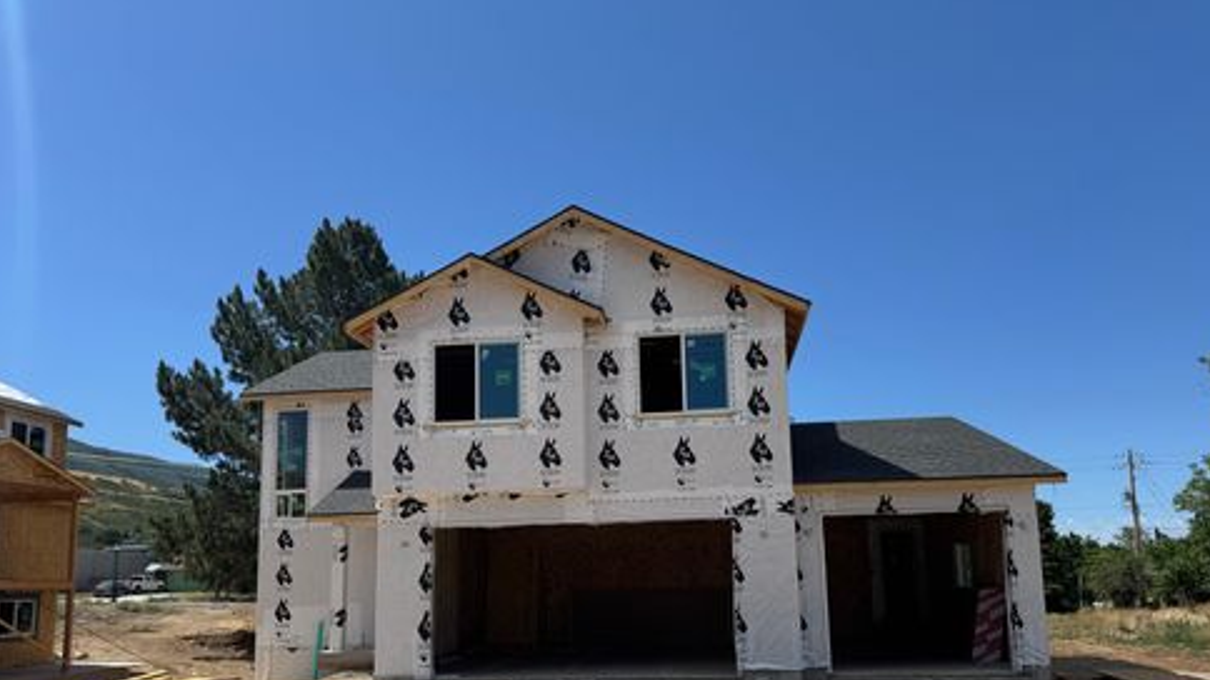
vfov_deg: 42.2
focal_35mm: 27
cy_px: 459
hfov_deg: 69.9
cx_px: 618
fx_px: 866
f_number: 1.78
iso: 80
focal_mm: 6.76
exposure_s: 1/6410
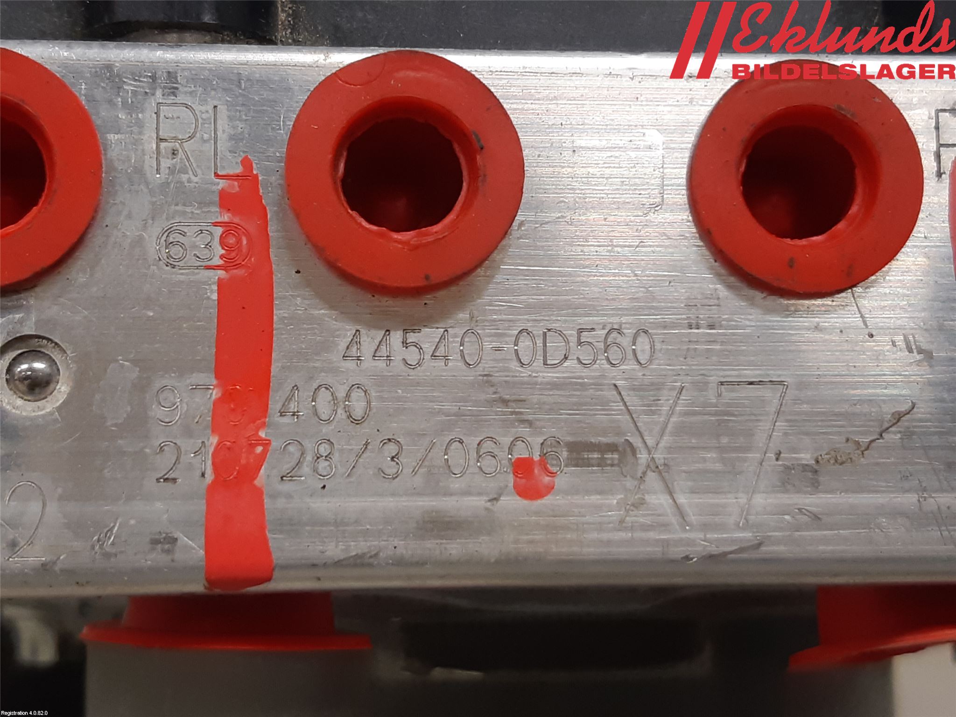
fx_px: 718
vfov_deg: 53.1
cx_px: 478
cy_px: 358
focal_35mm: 26
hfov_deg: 67.3
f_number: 1.7
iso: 100
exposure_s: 1/50
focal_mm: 3.93
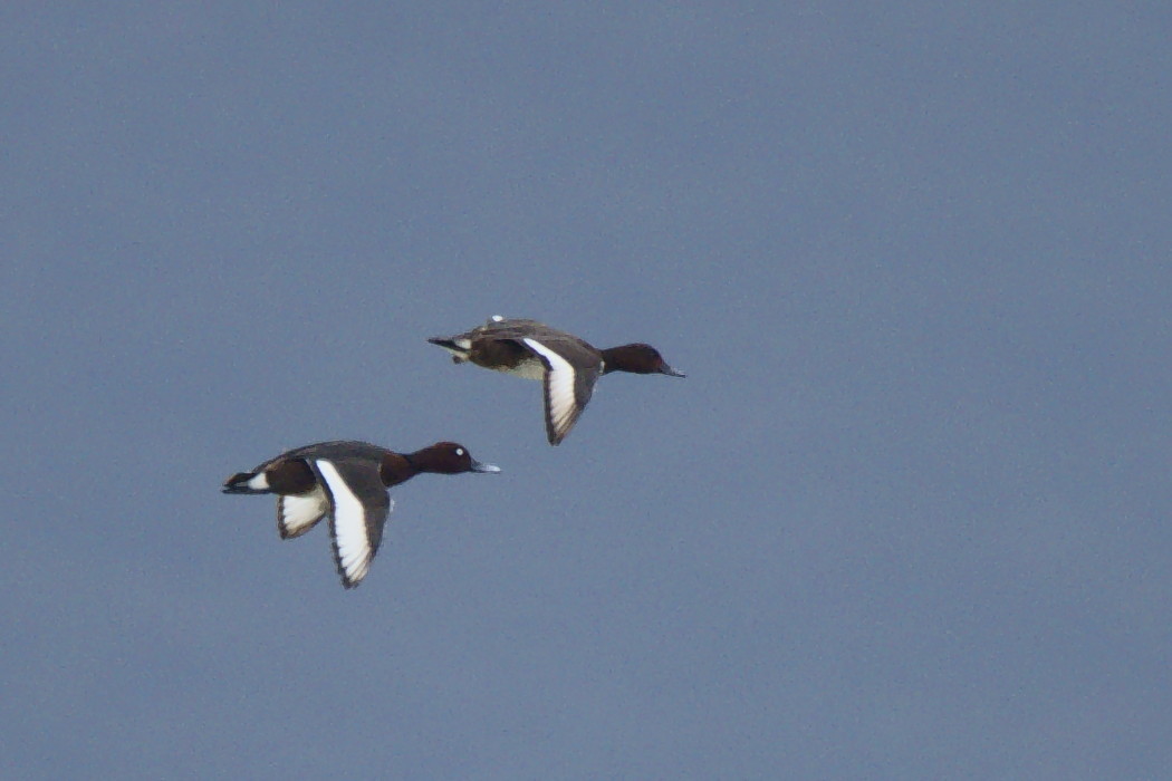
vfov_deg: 2.3
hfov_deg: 3.4
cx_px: 586
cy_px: 390
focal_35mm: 600
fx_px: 19532
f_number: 6.3
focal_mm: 600
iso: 400
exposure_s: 1/500
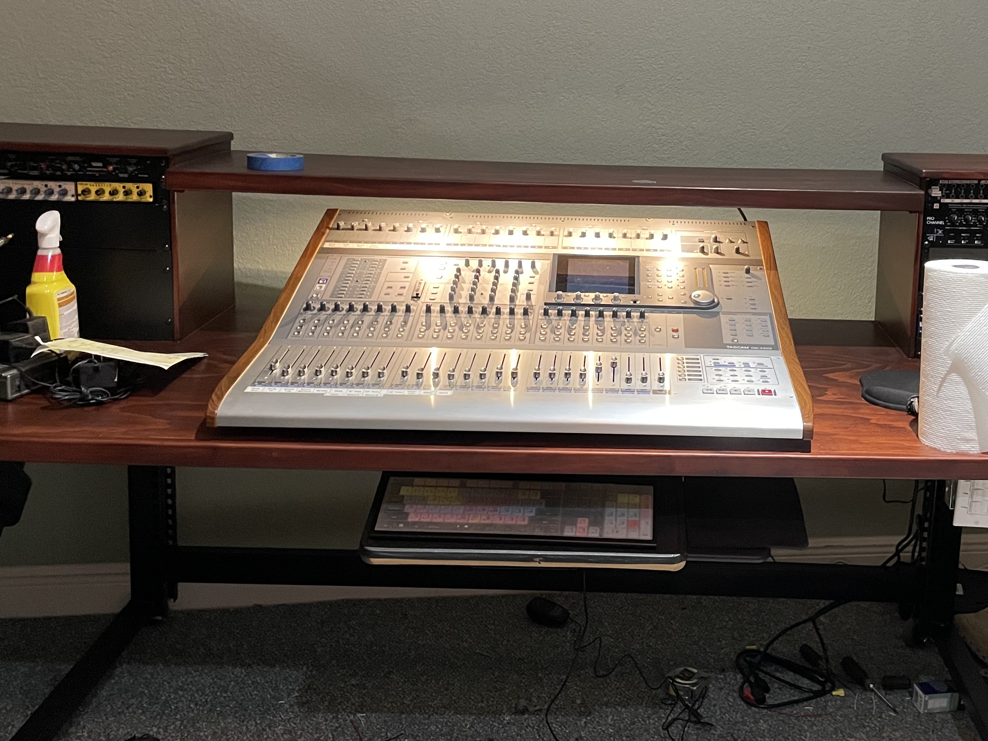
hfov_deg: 45.2
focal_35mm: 41
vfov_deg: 34.9
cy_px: 257
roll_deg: -2.8
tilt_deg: -12.3
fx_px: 1170
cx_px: 644
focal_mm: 4.2
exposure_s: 1/40
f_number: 1.6
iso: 500
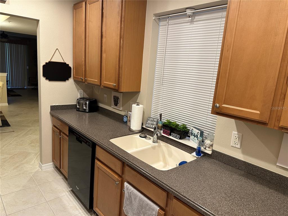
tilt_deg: -11.6
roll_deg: -4.5
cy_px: 108
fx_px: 200
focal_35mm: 24
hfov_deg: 71.6
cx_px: 144
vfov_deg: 56.8
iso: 160
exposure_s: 1/60
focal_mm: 6.86
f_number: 1.78
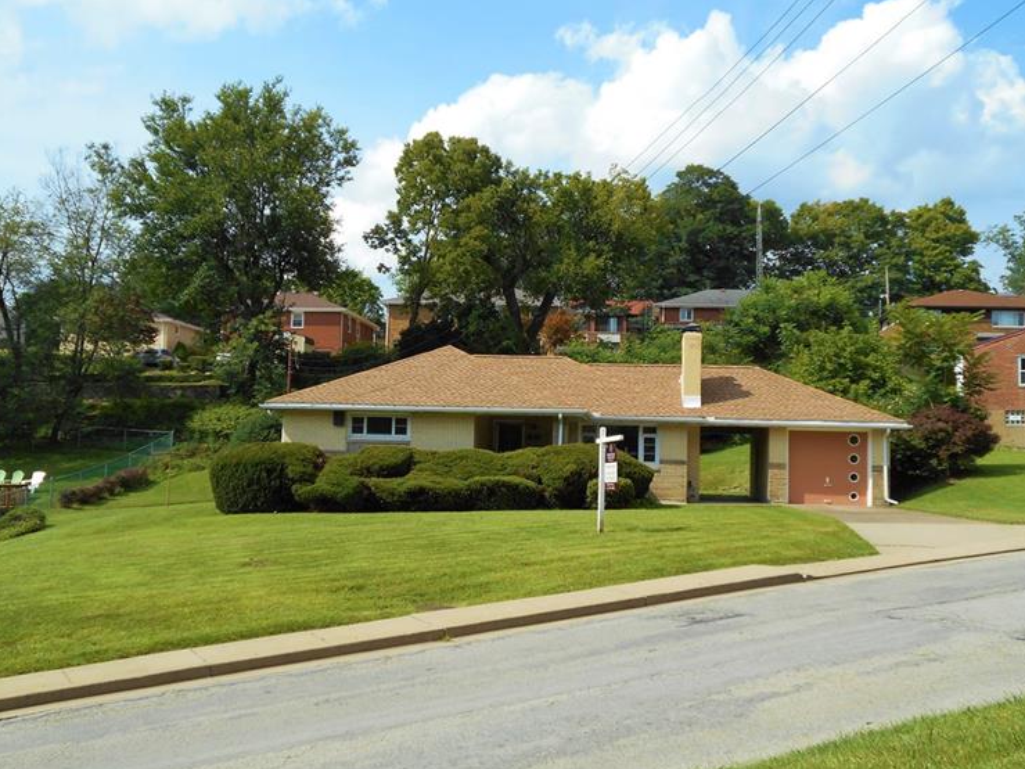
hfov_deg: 46.8
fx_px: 1184
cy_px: 370
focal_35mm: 40
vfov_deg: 36.0
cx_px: 503
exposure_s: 1/800
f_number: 3.9
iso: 80
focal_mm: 6.7
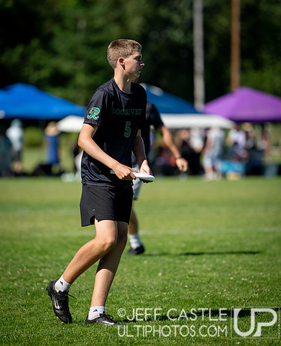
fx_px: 3196
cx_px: 108
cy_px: 154
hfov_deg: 5.0
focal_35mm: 311
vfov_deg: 6.2
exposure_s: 1/2000
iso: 64
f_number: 2.8
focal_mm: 200
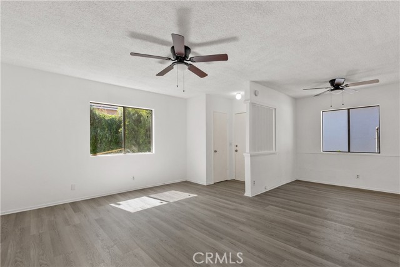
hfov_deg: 96.7
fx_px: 178
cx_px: 200
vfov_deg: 73.8
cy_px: 134
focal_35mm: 16
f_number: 8
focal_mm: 16
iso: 1250
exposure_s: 1/125
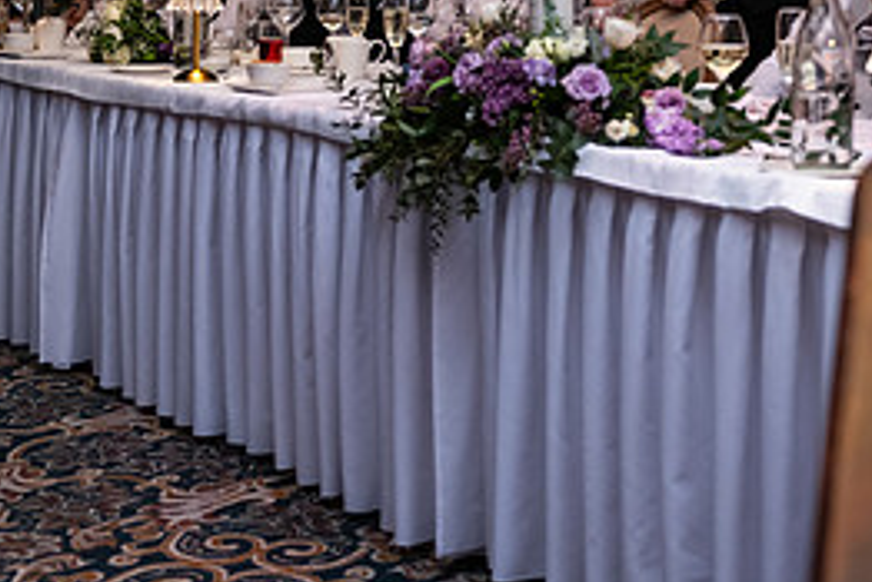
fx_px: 2036
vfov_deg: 15.9
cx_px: 379
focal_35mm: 84
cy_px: -38
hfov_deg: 24.2
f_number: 3.5
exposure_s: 1/160
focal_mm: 38
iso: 1000
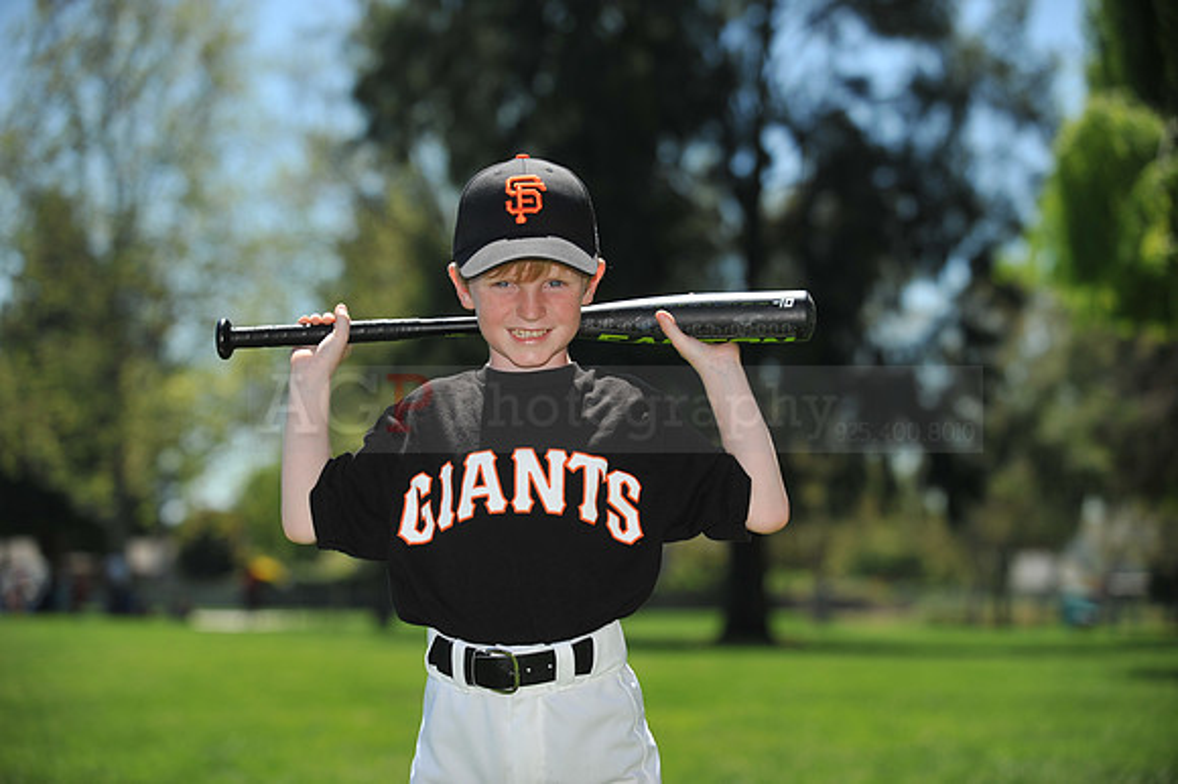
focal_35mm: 92
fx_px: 3009
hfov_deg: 22.2
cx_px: 589
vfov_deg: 14.8
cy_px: 392
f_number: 4
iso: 200
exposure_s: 1/2000
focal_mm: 92
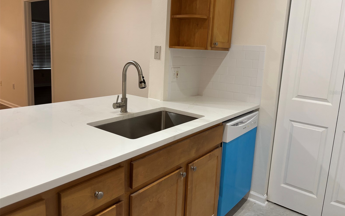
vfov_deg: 44.4
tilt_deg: -9.8
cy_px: 92
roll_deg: -3.4
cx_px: 175
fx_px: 263
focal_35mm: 28
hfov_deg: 66.5
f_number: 1.6
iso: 200
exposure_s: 1/60
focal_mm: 5.96
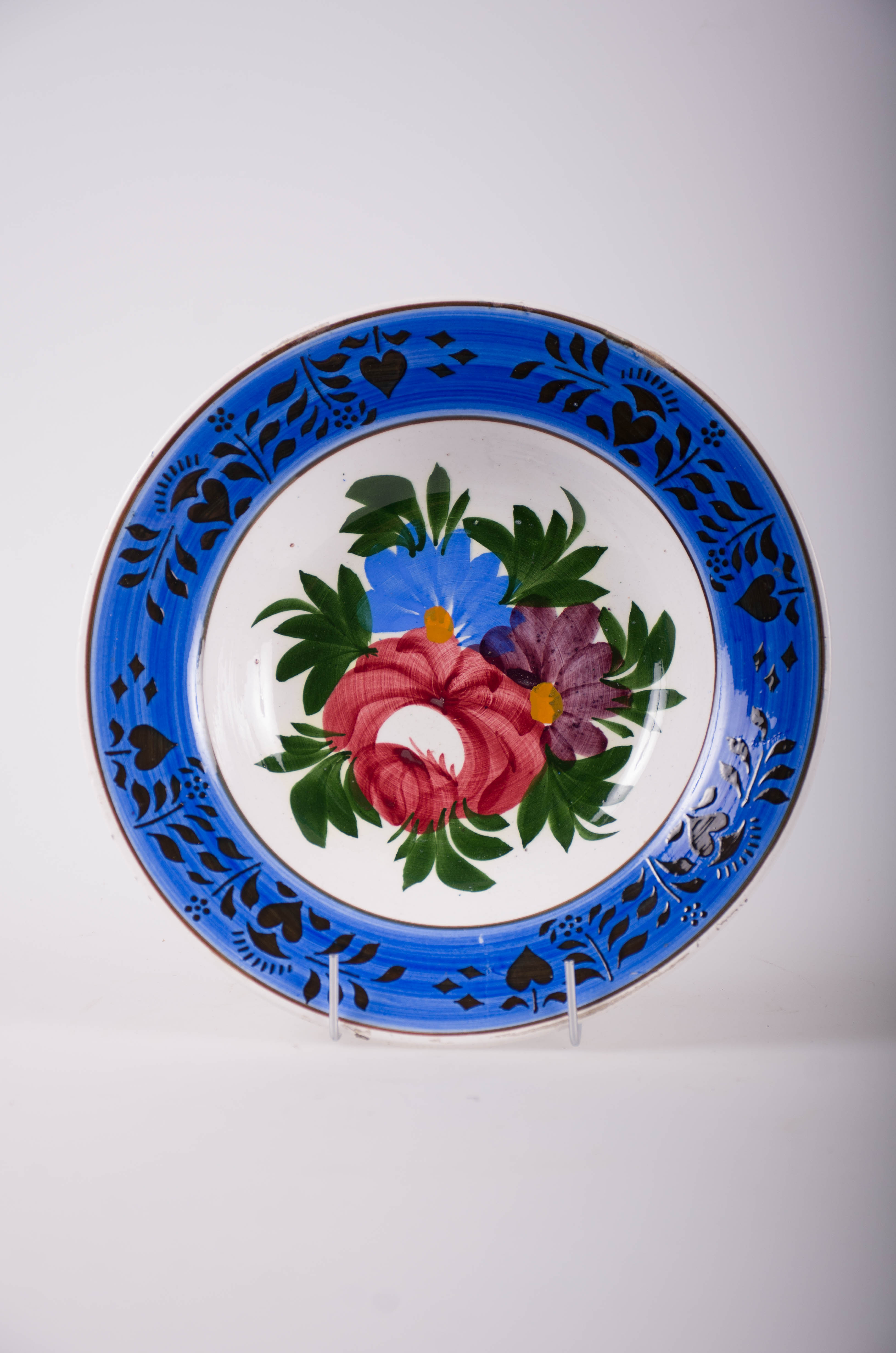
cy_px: 676
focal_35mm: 93
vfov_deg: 22.0
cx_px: 448
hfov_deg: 14.6
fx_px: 3487
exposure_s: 1/200
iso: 100
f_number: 6.3
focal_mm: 62
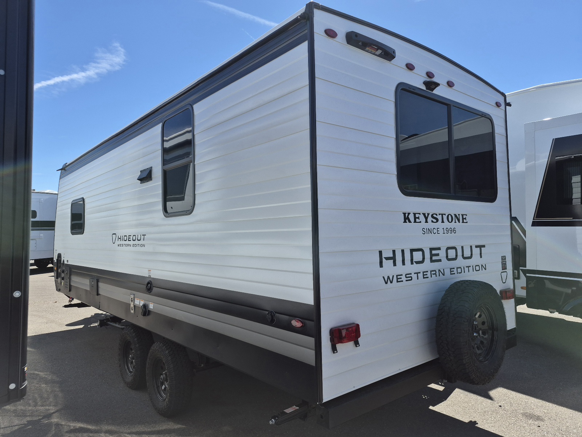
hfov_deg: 73.9
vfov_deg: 58.9
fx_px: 387
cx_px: 291
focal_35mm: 23
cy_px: 218
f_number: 1.8
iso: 80
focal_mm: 5.4
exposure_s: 1/5000
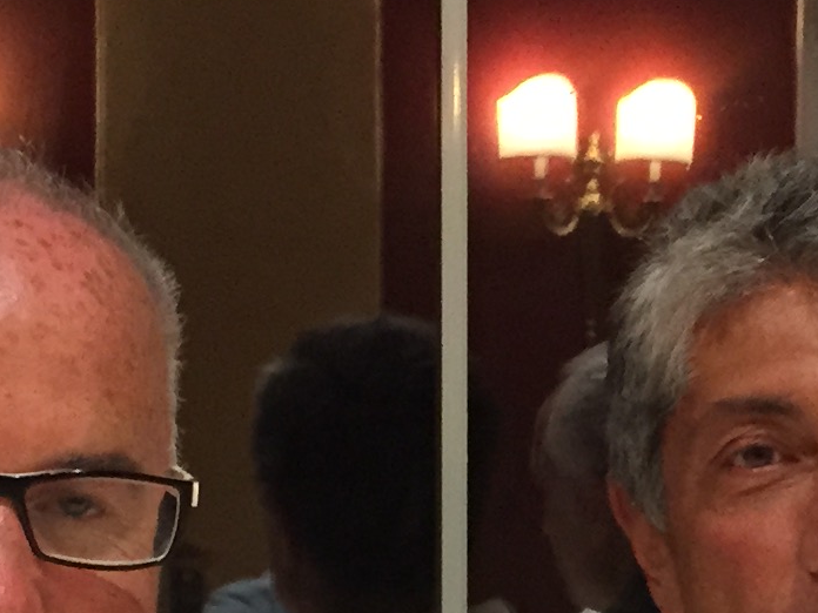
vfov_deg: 10.7
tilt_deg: -4.9
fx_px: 3214
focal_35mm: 136
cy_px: 762
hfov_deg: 14.4
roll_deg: -1.5
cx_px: 730
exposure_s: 1/20
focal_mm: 4.15
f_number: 2.2
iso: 250
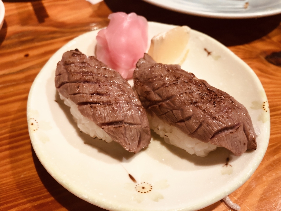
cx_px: 140
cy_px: 106
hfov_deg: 63.4
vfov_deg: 49.7
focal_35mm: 28
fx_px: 227
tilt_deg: -51.9
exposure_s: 1/15
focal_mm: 3.99
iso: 64
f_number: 1.8
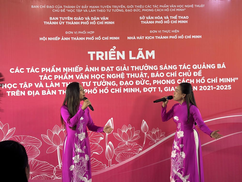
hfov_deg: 39.7
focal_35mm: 48
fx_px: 336
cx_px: 121
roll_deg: +1.4
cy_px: 91
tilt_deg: +1.7
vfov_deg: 30.3
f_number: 1.78
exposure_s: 1/123
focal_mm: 6.86
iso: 64
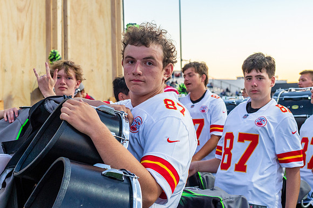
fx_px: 597
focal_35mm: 69
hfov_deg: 29.4
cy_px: 78
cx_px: 137
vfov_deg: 19.8
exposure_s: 1/320
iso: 1600
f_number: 5.6
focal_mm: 50
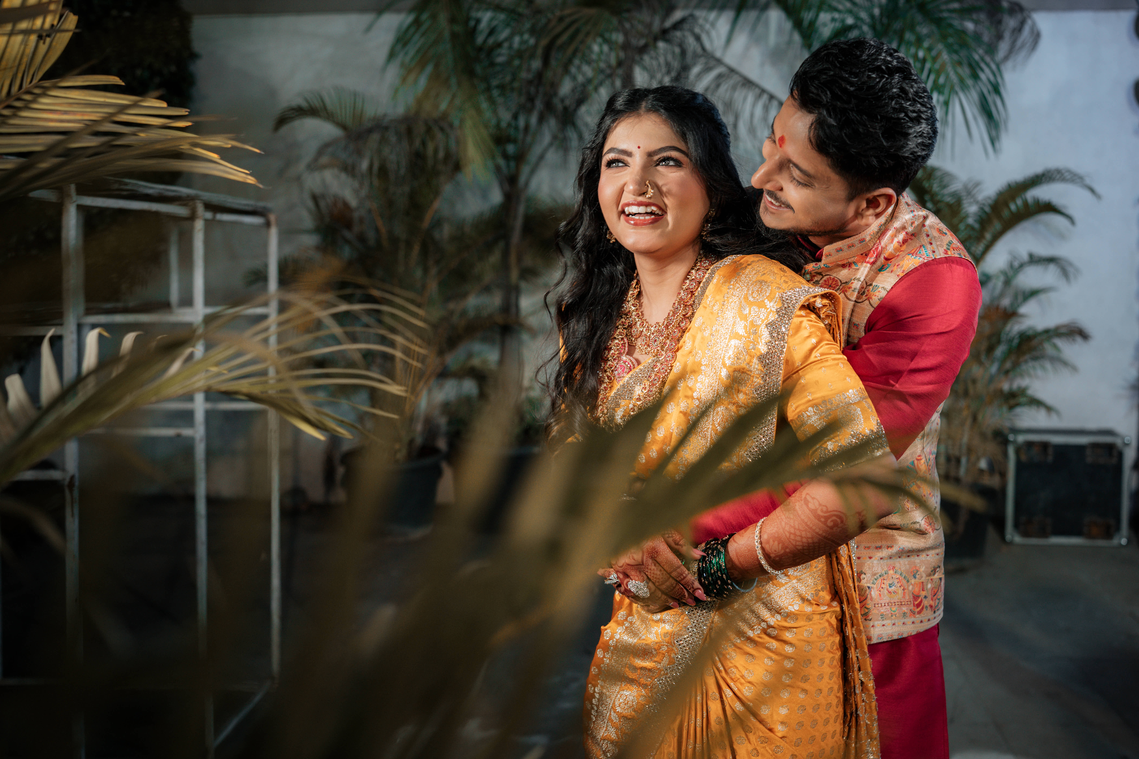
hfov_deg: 54.4
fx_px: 1107
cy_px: 380
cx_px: 570
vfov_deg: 37.9
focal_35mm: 35
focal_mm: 35
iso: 640
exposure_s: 1/200
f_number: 2.8
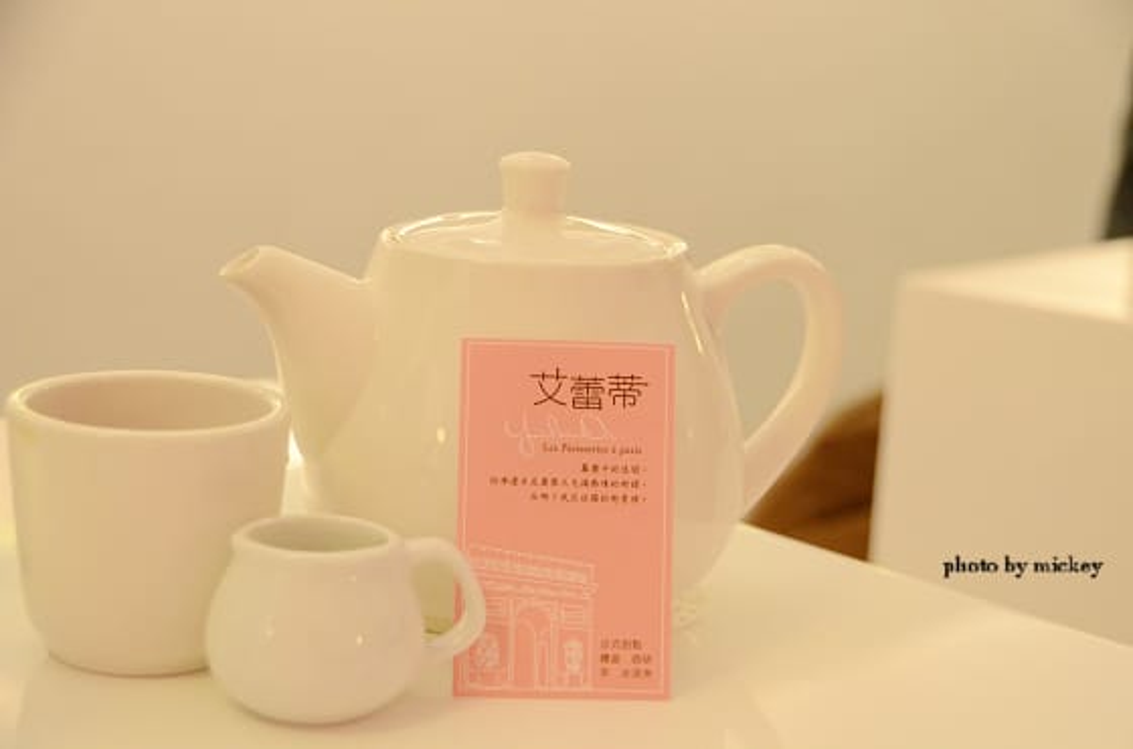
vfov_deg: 18.1
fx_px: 2354
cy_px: 374
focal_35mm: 75
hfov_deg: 27.1
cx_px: 566
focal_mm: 50
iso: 3200
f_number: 4.5
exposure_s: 1/320
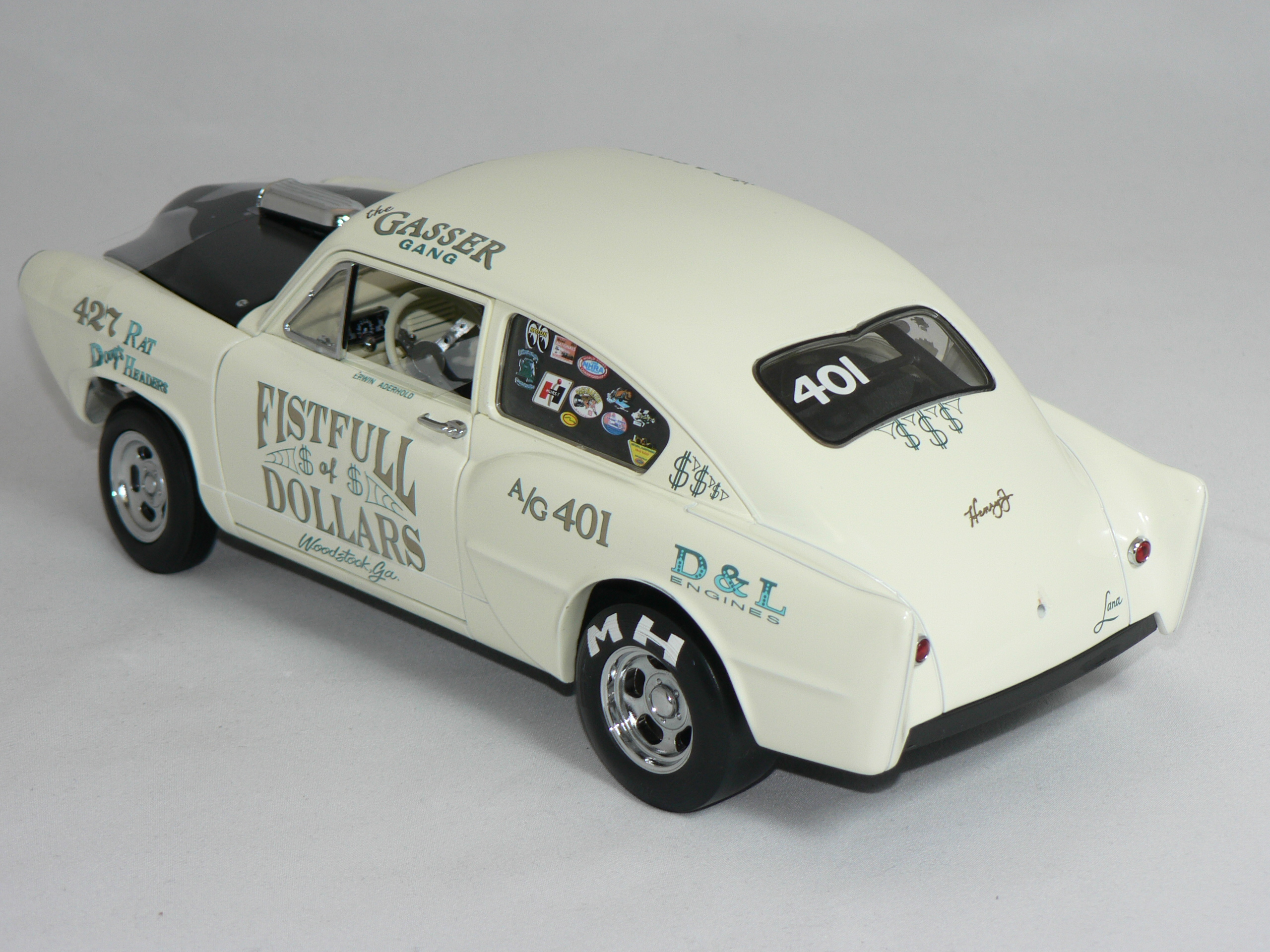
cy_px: 476
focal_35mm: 87
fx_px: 3192
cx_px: 635
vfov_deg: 17.0
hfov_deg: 22.5
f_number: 3.2
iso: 80
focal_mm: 14.5
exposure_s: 1/80
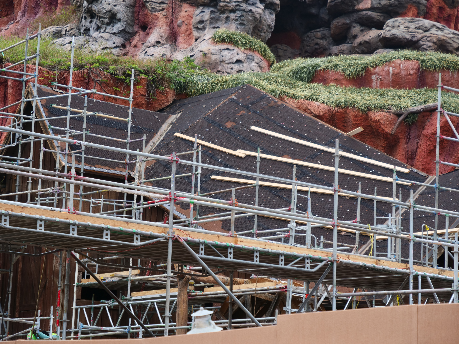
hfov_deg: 16.4
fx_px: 1591
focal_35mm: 120
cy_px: 172
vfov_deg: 12.3
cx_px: 230
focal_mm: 60
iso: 200
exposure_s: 1/200
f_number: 4
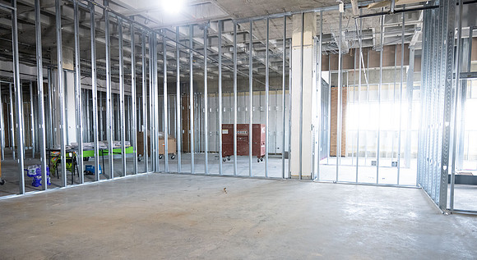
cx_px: 245
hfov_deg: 72.3
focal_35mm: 26
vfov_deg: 43.3
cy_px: 155
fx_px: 327
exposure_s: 1/160
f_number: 4
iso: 4000
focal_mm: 24
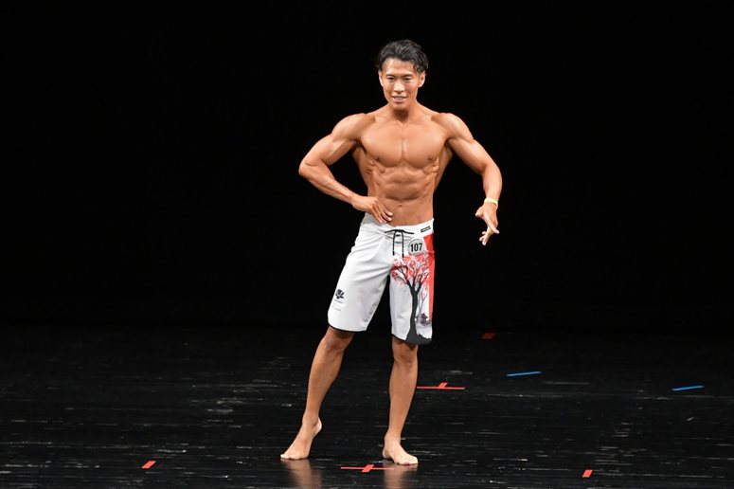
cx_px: 367
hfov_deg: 7.2
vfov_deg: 4.8
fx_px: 5808
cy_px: 244
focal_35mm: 285
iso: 3200
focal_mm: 190
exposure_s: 1/400
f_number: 5.6
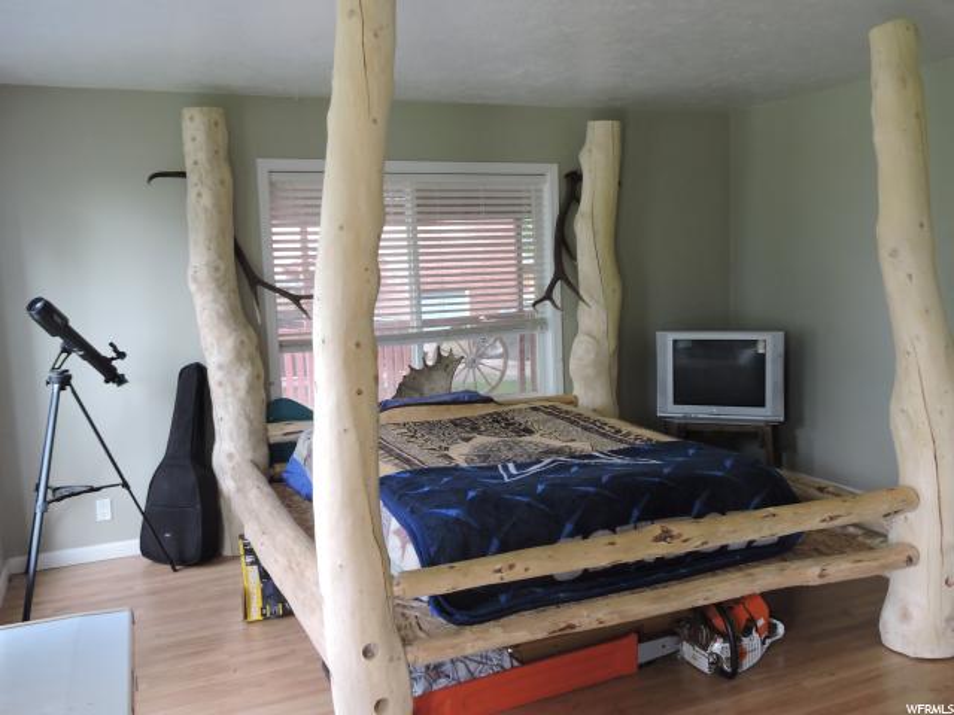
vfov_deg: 46.8
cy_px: 358
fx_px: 827
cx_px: 477
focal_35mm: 30
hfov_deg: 60.0
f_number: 3.5
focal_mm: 5.4
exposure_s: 1/30
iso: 280
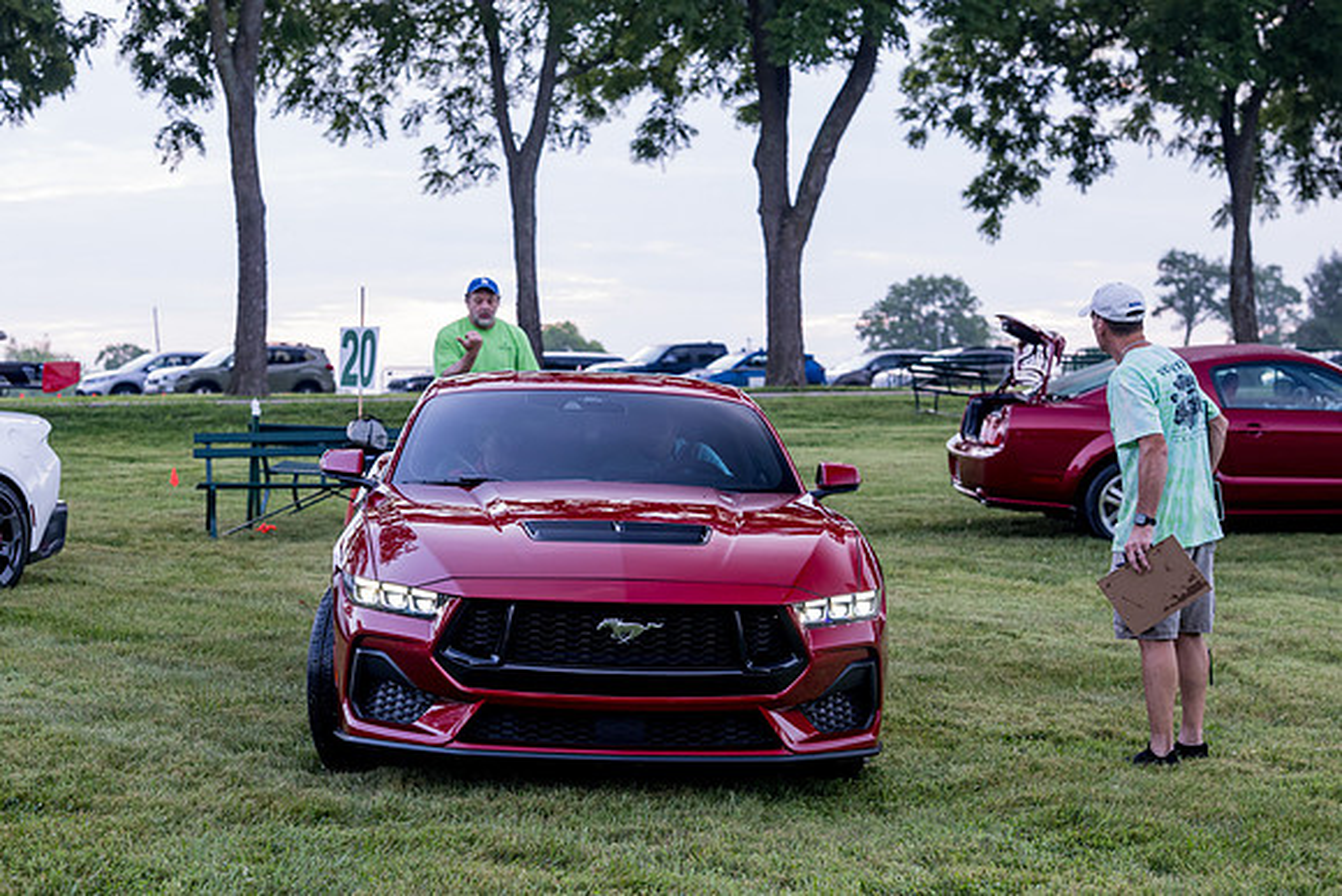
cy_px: 584
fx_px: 2500
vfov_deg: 20.2
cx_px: 582
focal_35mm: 67
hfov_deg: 30.0
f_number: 3.5
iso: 500
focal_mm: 50
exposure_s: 1/100
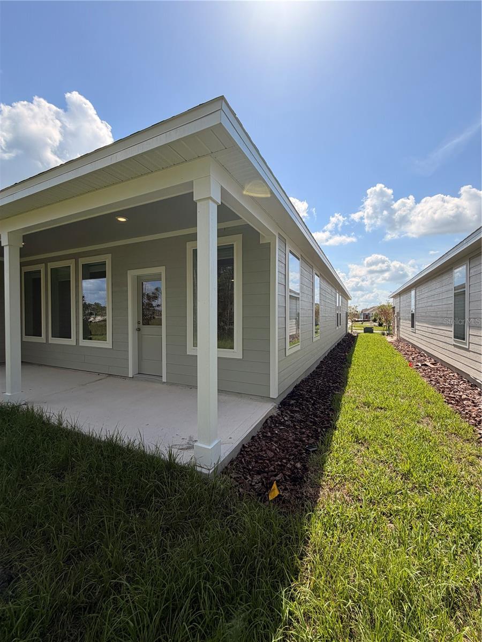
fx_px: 260
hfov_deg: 85.7
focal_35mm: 14
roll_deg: +0.0
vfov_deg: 102.1
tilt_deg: +0.2
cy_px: 321
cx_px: 241
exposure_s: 1/942
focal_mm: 2.22
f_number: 2.2
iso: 20
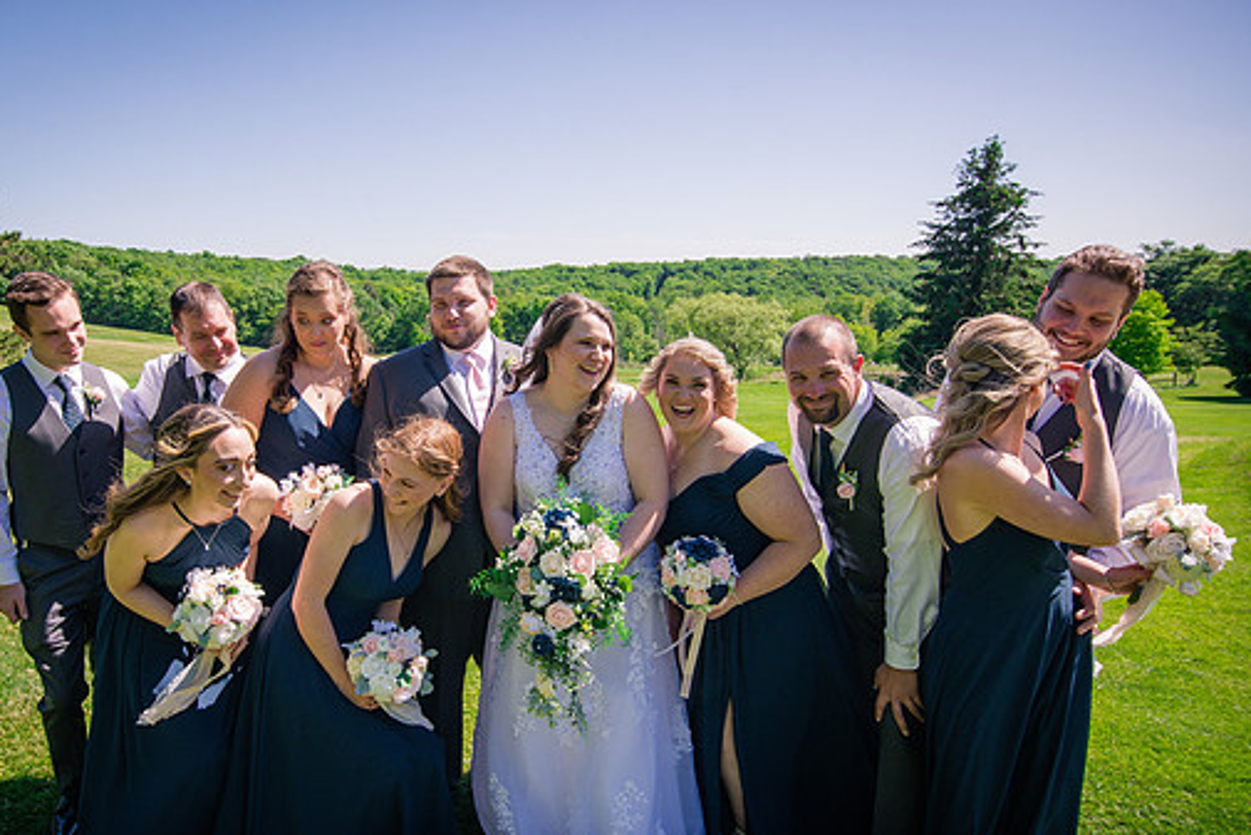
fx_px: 834
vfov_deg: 53.1
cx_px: 523
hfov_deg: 73.2
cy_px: 438
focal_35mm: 24
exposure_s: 1/640
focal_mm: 20
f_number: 9
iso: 250
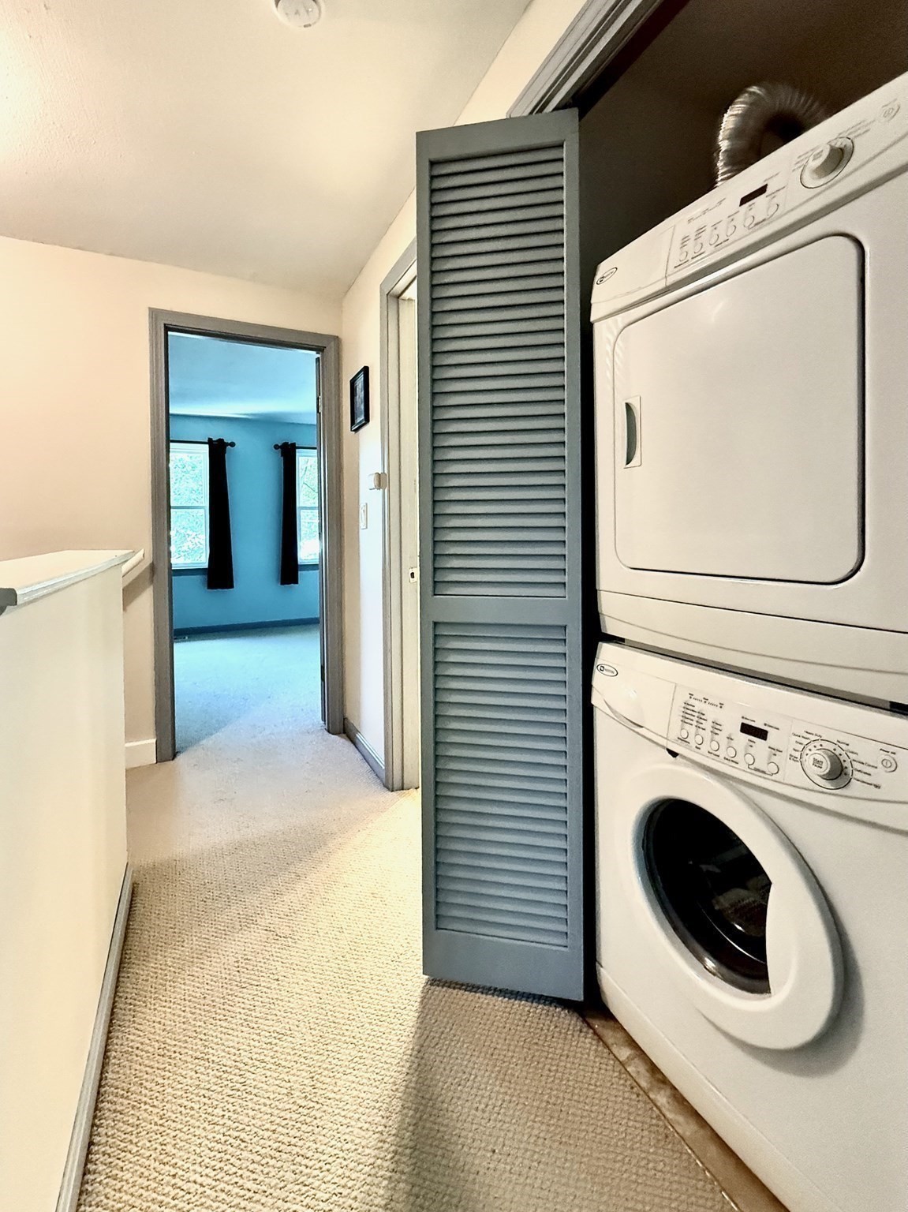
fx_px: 490
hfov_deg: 85.6
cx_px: 454
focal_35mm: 14
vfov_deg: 102.1
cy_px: 606
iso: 640
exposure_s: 1/60
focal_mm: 2.22
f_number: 2.2
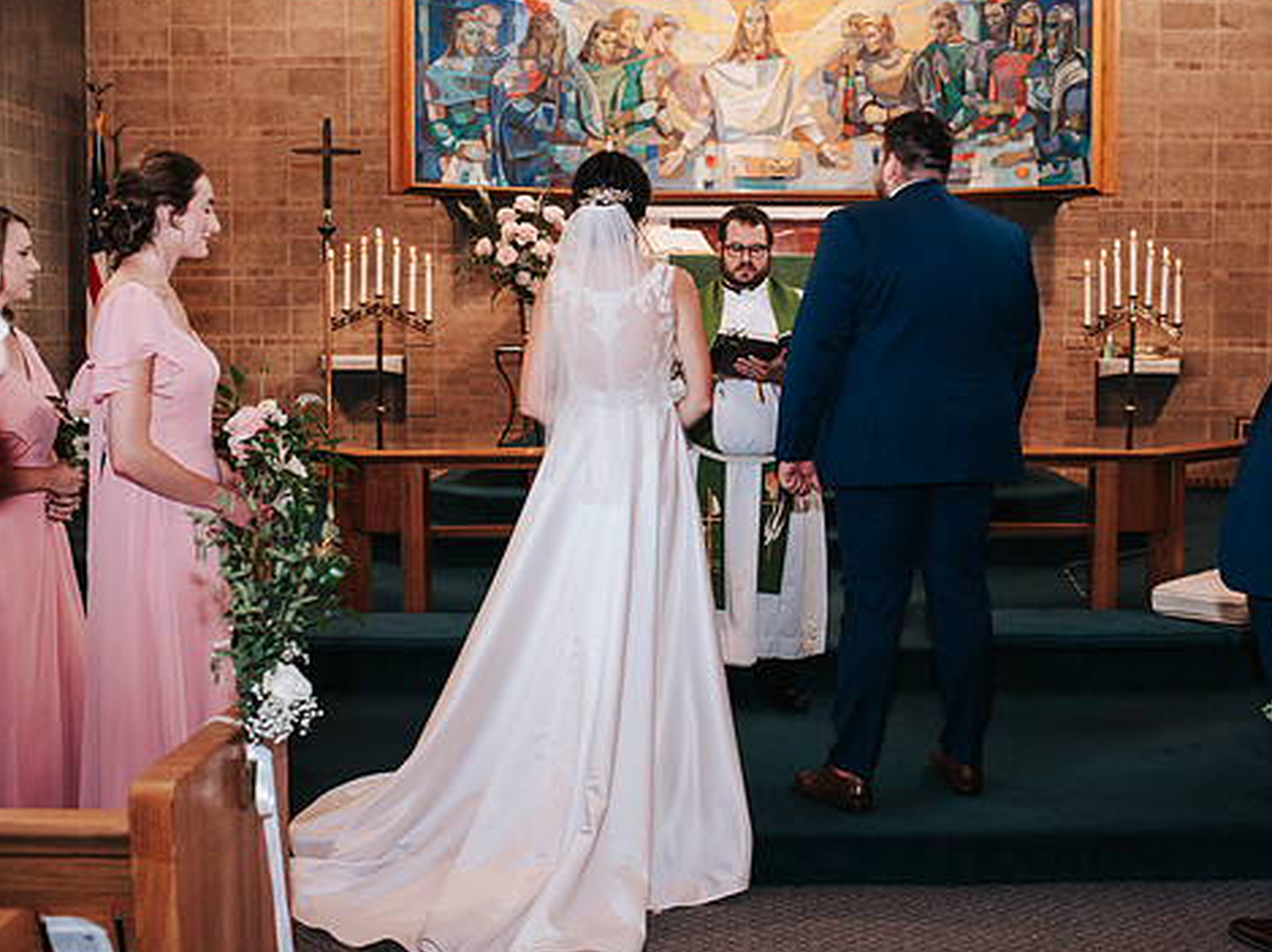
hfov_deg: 43.7
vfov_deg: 33.5
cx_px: 757
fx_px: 1579
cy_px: 443
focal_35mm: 43
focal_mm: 35
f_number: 3.2
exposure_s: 1/125
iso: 1000
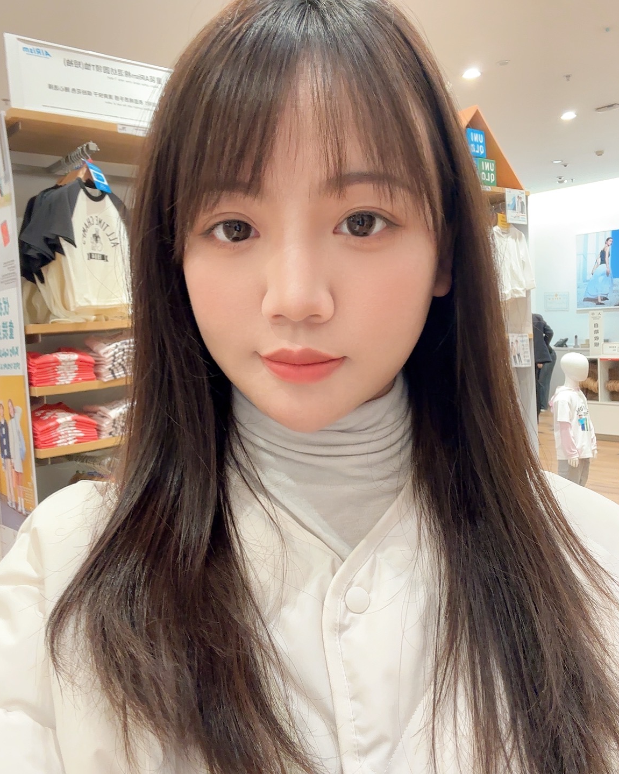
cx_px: 307
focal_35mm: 32
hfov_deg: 45.8
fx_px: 733
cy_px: 388
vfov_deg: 55.7
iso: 125
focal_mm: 2.69
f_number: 1.9
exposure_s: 1/50
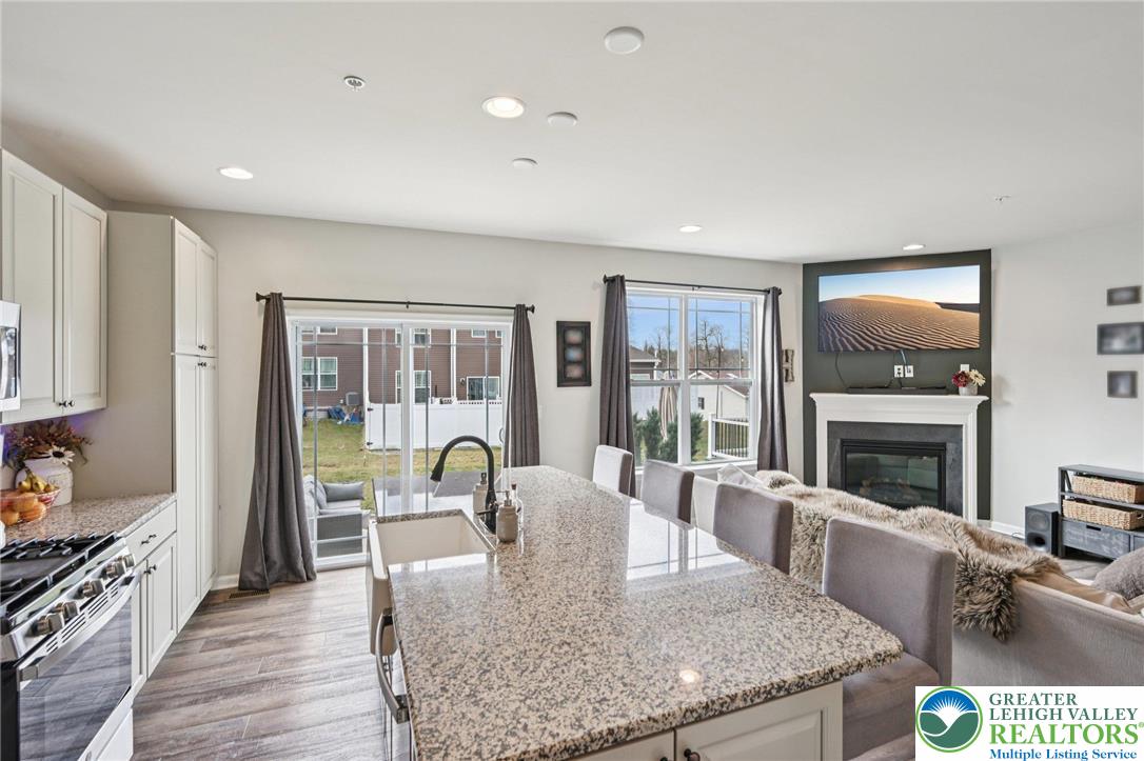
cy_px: 380
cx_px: 572
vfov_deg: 72.0
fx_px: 524
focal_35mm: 16
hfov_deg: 95.0
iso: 160
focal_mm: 16.5
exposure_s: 1/15
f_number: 8
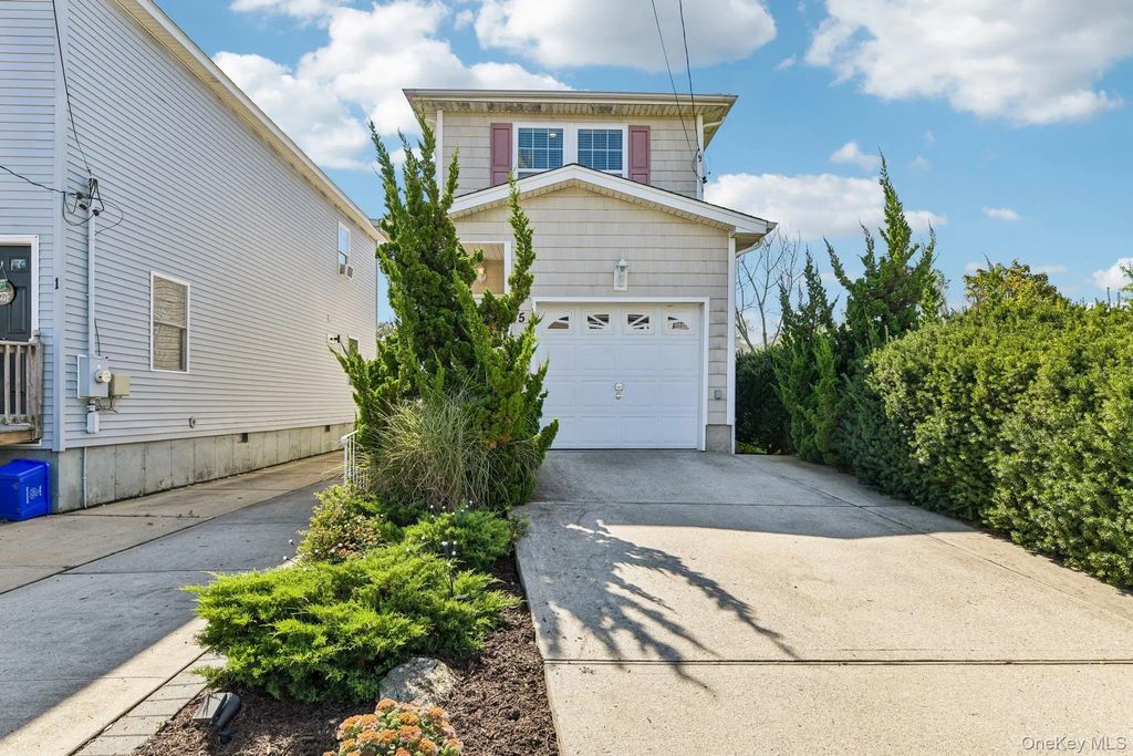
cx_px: 566
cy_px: 378
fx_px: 629
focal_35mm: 20
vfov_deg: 61.9
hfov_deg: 84.0
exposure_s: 1/160
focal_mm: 20
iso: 125
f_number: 9
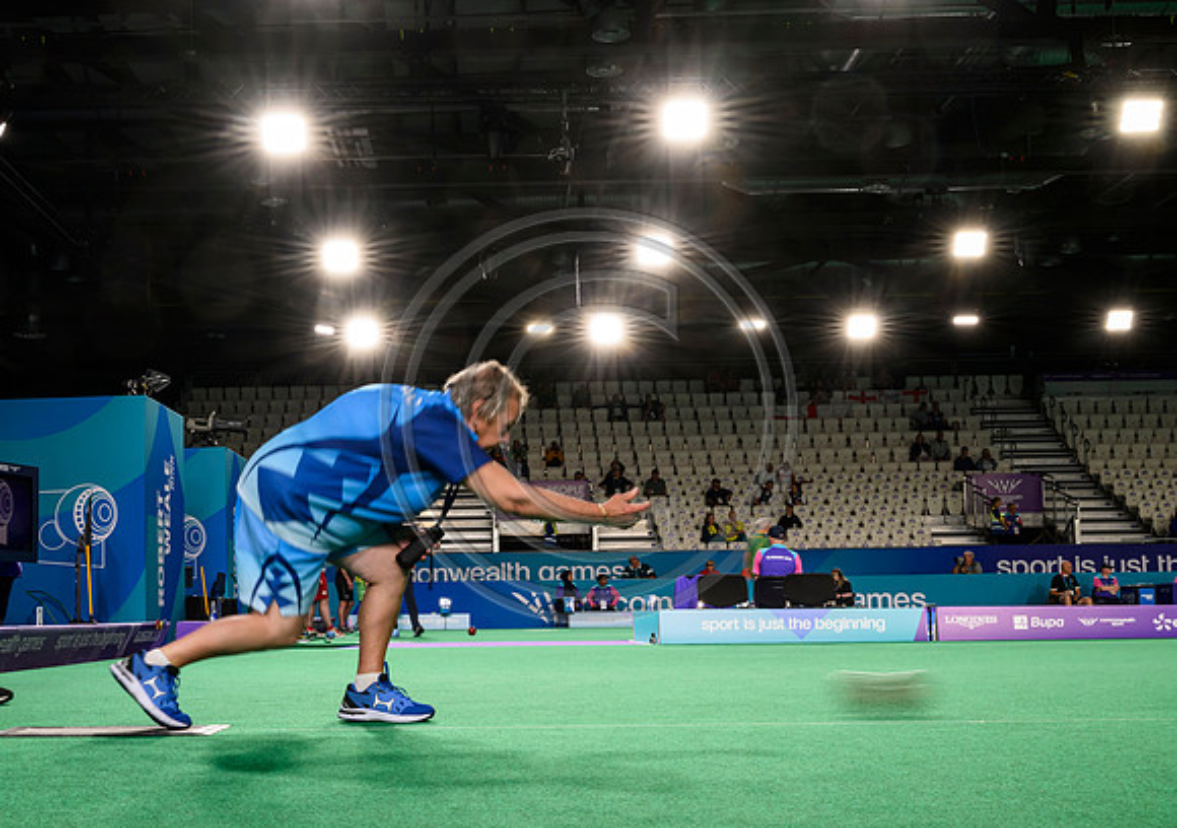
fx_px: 1567
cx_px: 435
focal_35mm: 47
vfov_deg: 29.5
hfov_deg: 40.9
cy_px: 494
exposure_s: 1/15
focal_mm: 38
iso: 500
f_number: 22
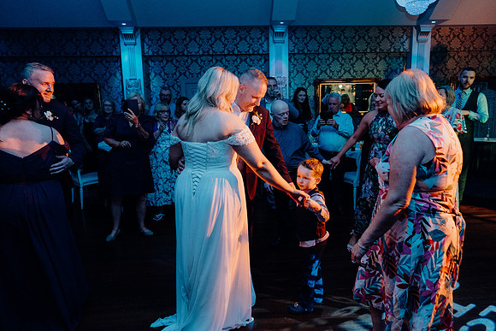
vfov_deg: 53.2
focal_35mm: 24
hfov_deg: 73.7
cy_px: 166
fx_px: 331
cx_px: 248
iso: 2500
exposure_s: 1/160
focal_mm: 24
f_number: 3.5
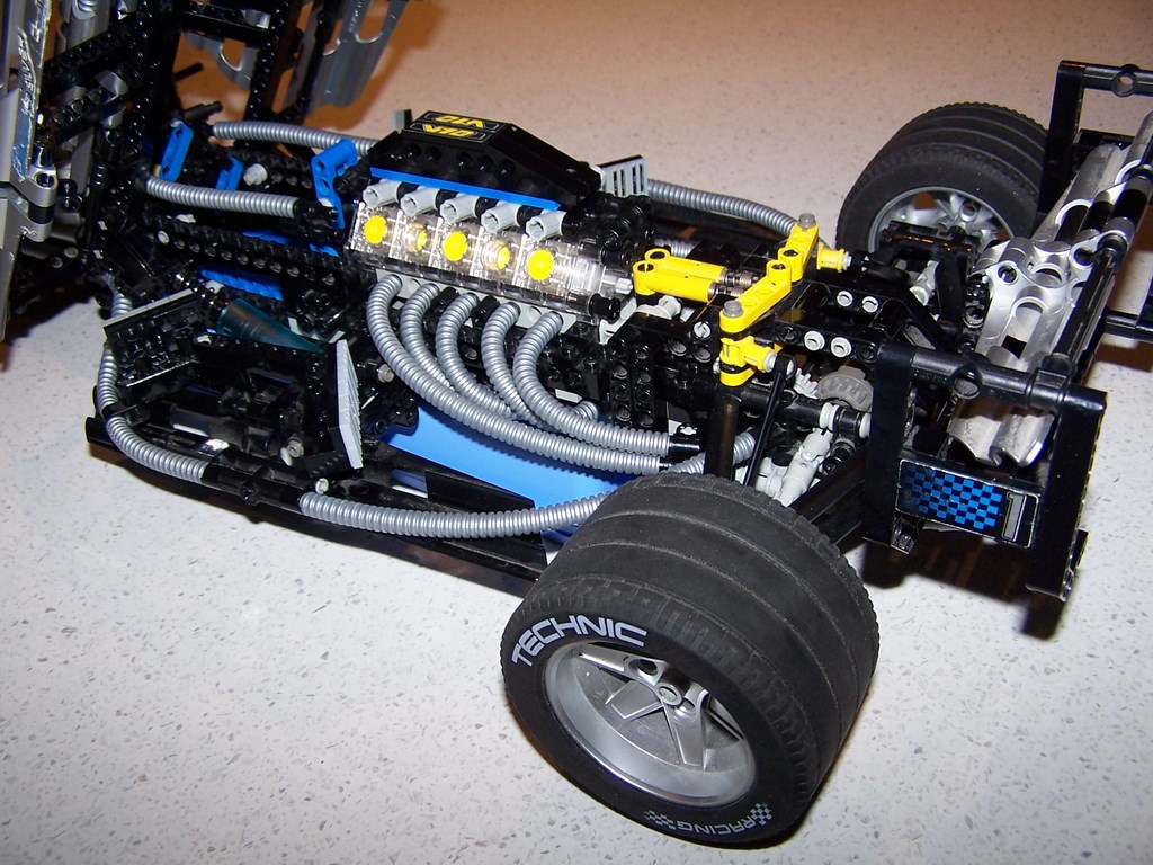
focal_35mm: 38
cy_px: 432
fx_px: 1266
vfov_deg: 37.7
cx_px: 576
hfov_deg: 49.0
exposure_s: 1/60
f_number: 2.8
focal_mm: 6.3
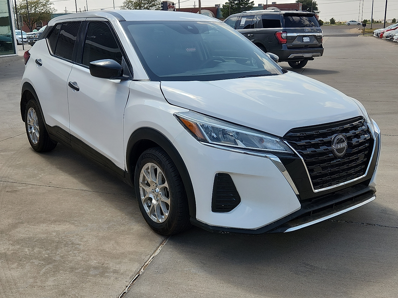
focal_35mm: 23
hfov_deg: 73.9
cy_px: 149
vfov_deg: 58.9
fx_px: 264
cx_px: 199
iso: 50
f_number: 1.8
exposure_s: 1/1250
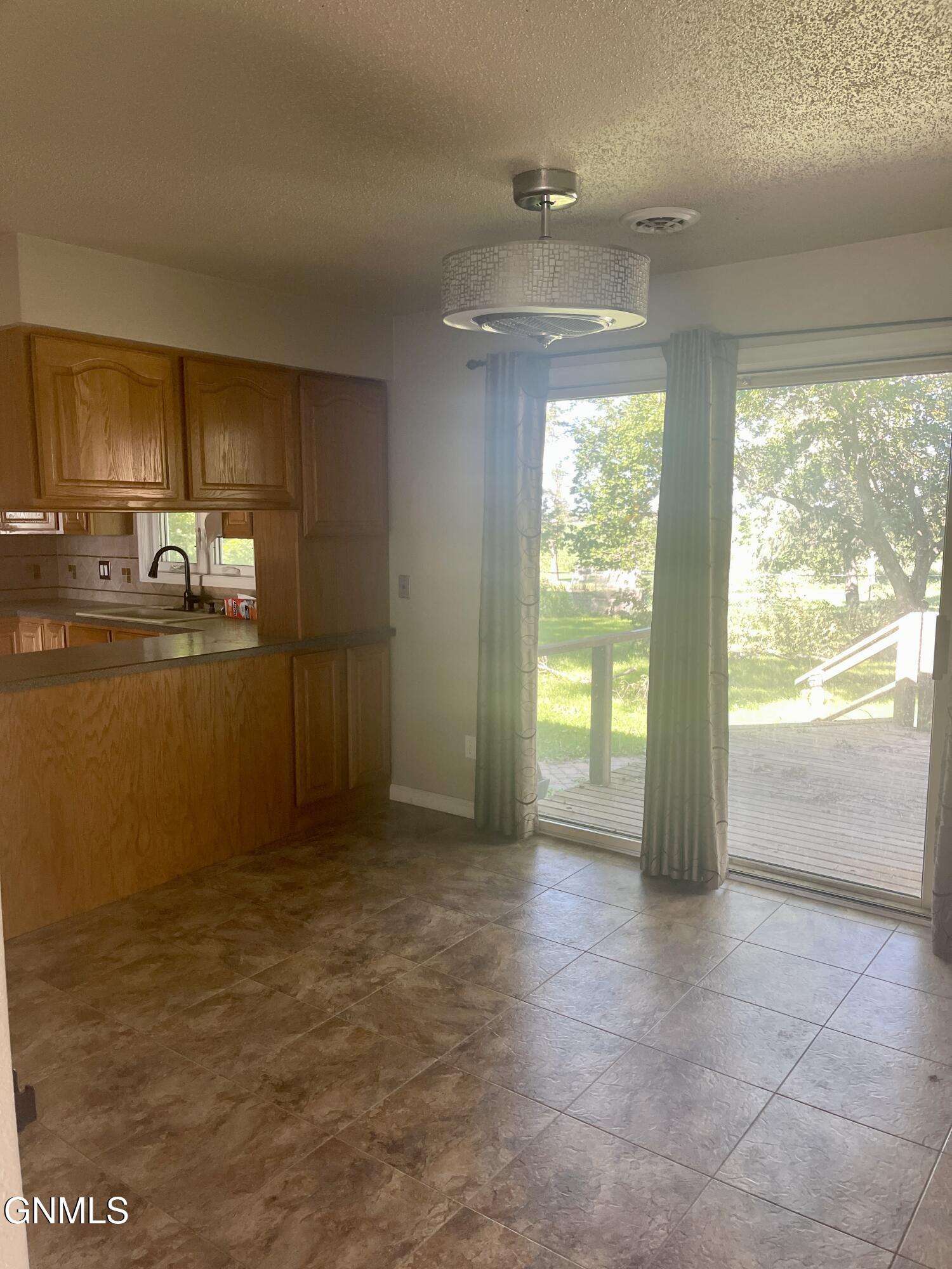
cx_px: 476
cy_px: 634
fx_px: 917
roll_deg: +0.0
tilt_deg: -7.4
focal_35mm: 25
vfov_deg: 69.4
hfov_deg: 54.9
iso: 125
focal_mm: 5.1
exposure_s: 1/119
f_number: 1.6
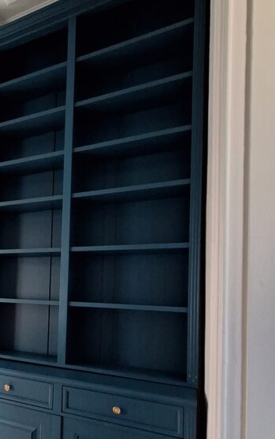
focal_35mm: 25
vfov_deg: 70.7
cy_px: 287
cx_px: 2
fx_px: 299
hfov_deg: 42.7
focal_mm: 1.74
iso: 320
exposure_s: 1/24
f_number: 2.2
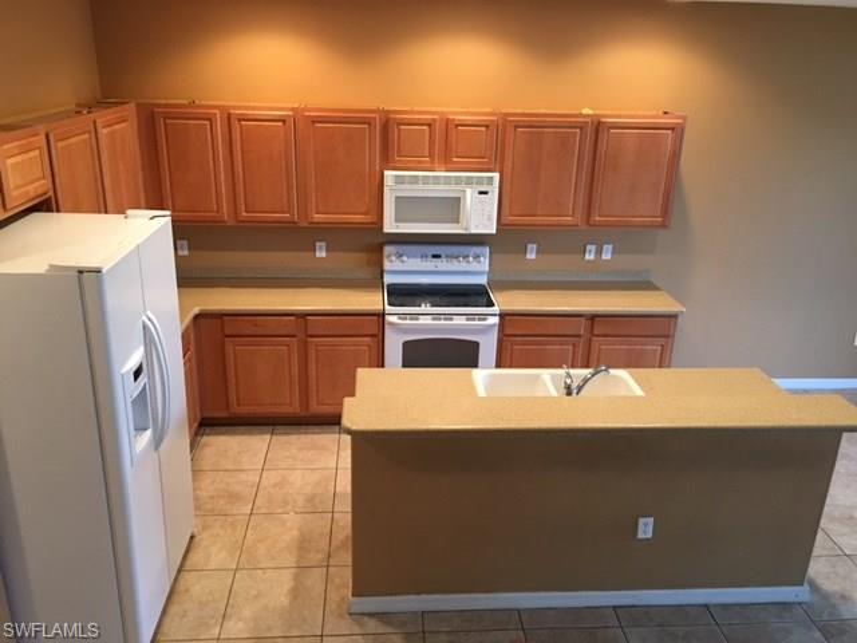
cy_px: 322
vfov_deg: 48.2
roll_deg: -2.4
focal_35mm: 29
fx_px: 718
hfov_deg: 61.7
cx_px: 428
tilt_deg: -19.2
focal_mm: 4.15
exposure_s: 1/15
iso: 80
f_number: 2.2
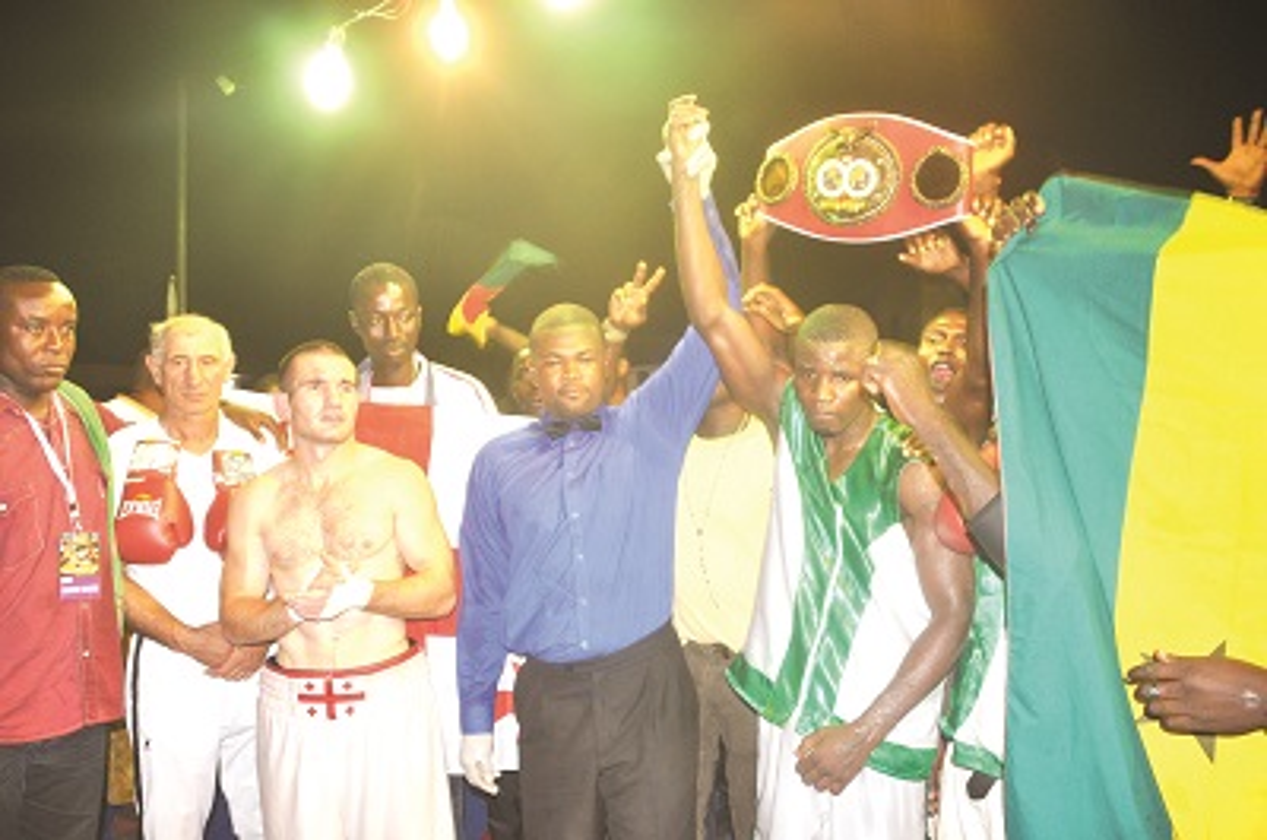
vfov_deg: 43.4
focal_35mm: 30
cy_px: 420
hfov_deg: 62.0
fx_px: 1054
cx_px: 634
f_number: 3.8
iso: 640
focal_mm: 20
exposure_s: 1/60
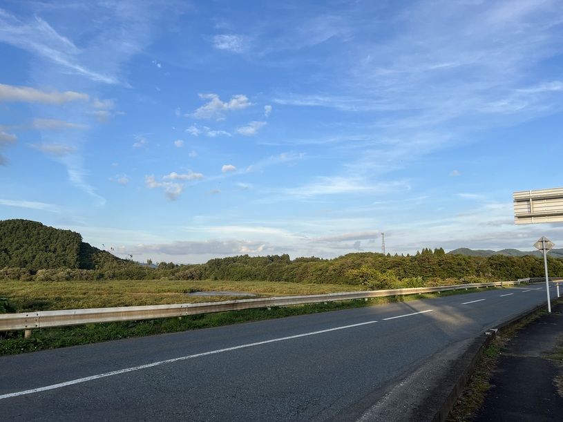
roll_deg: -0.6
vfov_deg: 53.1
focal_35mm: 26
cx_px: 282
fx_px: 423
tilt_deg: +8.6
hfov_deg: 67.3
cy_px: 211
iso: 50
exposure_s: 1/2571
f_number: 1.5
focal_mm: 5.7
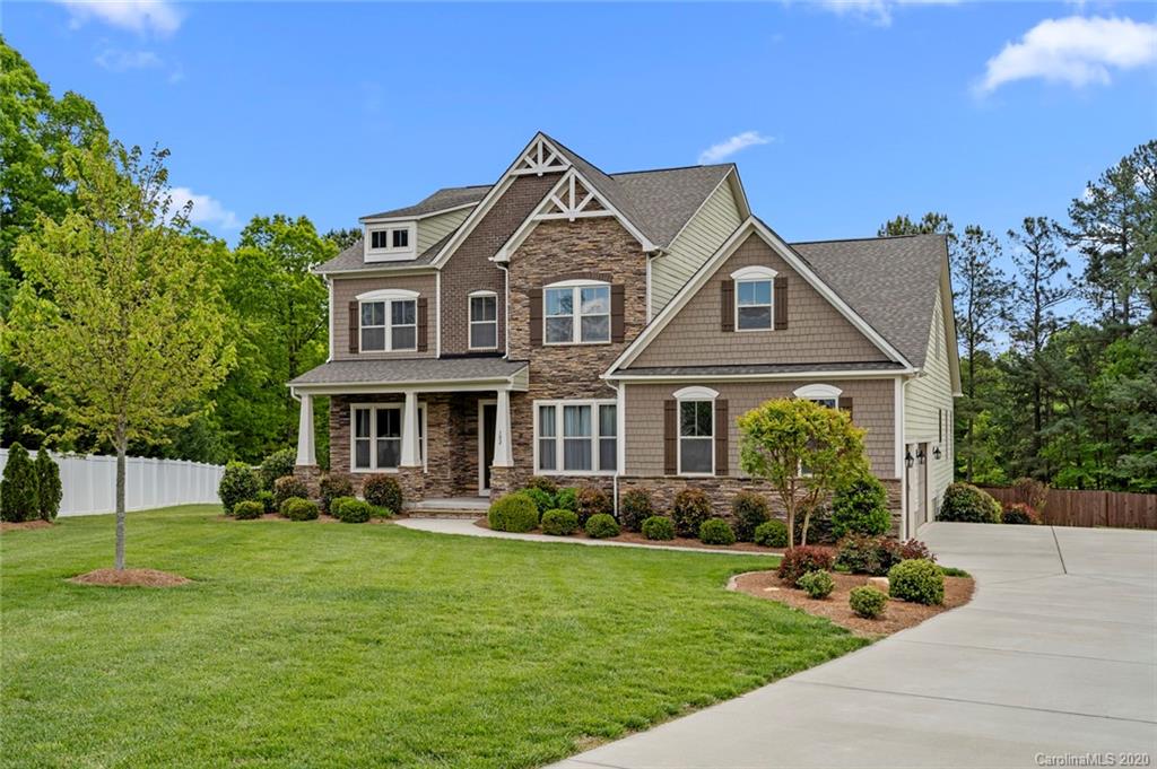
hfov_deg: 54.5
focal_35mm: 35
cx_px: 578
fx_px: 1124
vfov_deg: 37.8
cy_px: 384
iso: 100
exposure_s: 1/400
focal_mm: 35
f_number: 5.6
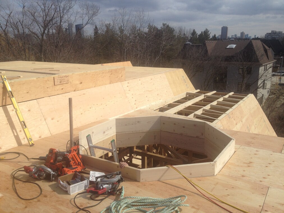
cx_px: 142
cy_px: 106
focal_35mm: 35
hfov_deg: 52.6
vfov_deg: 40.7
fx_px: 287
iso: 50
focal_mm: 4.28
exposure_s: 1/2907
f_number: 2.4
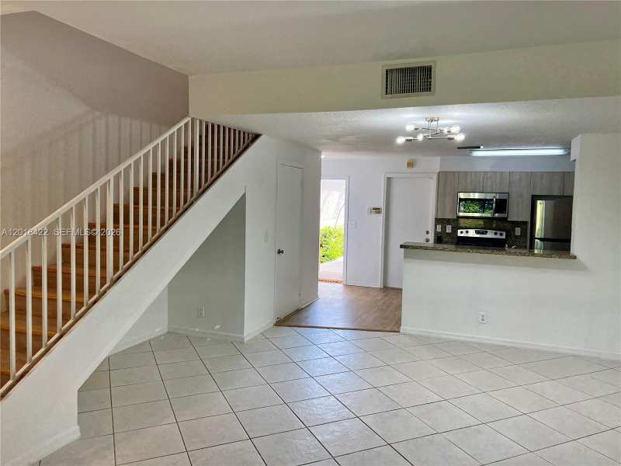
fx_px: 466
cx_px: 310
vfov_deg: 53.1
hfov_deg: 67.3
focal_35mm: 26
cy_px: 233
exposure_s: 1/133
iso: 64
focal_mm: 5.7
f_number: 1.5
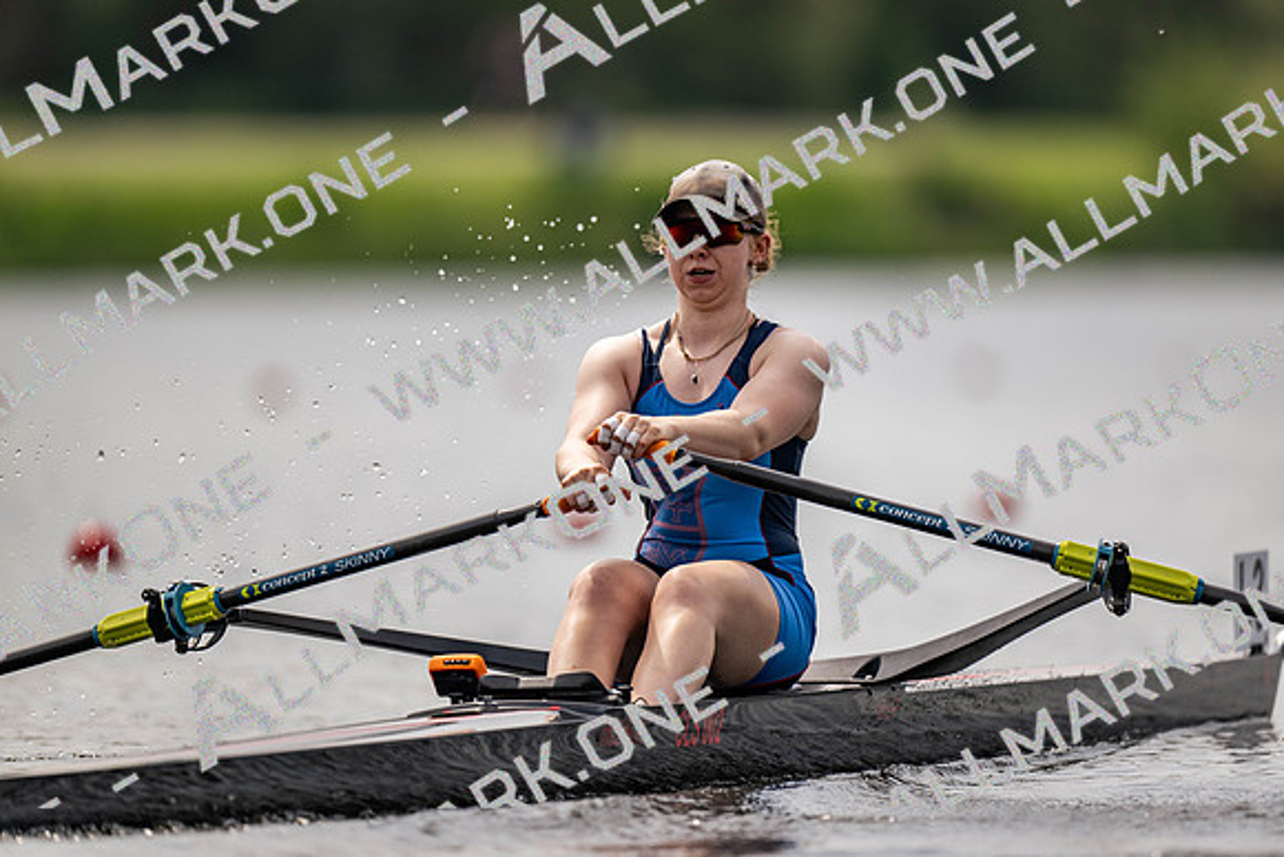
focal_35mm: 600
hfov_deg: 3.4
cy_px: 428
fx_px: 21404
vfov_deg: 2.3
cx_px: 642
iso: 200
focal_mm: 600
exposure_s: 1/2500
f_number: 4
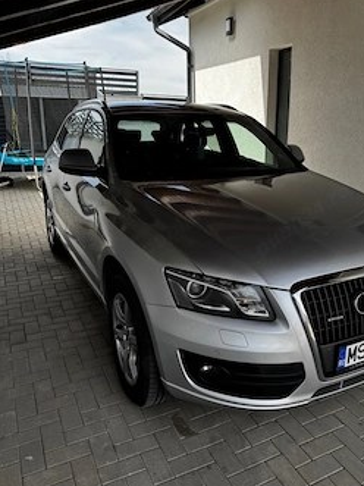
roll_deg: -0.4
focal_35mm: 29
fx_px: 407
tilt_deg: -14.5
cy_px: 238
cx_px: 217
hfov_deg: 47.9
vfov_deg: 61.7
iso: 80
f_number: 1.78
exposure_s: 1/864
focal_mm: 6.76
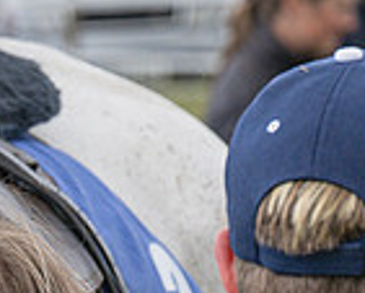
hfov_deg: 3.6
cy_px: 365
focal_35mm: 540
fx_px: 5837
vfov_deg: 2.9
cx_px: 595
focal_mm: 73
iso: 400
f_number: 4
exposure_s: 1/1600
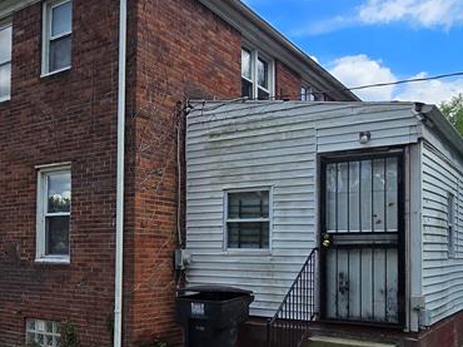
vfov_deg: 39.1
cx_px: 120
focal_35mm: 36
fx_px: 481
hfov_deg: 49.5
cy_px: 232
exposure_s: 1/2359
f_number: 2.2
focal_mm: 2.2
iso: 50
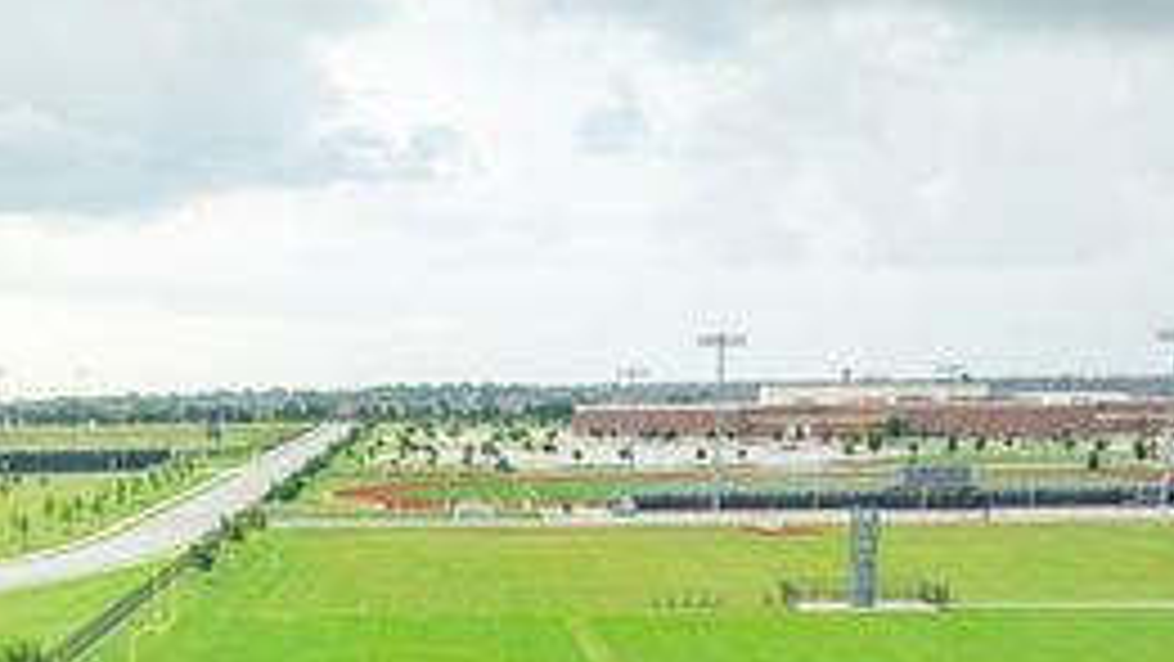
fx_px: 1557
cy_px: 793
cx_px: 400
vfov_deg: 22.2
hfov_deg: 40.8
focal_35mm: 50
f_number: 7.1
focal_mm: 12.29
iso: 100
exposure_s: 1/100
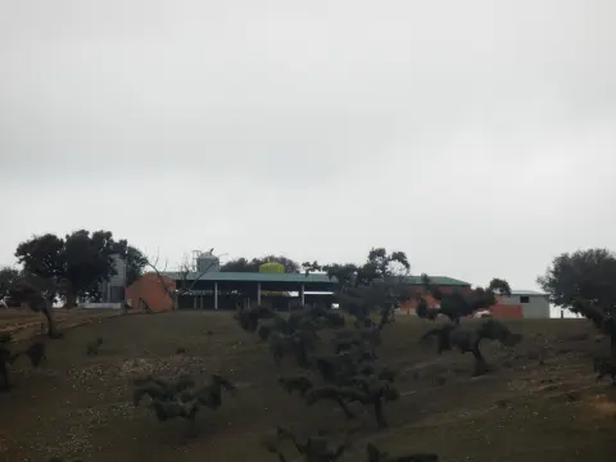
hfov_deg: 6.6
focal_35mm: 300
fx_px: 5339
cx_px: 308
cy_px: 231
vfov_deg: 5.0
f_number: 5.9
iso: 80
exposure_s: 1/320
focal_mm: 52.5
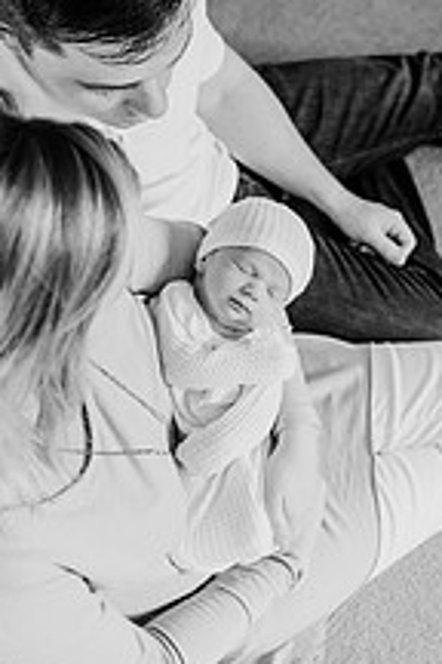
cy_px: 289
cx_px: 261
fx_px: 921
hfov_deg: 26.9
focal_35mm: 50
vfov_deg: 39.5
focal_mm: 24
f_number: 2.5
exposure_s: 1/250
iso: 1000
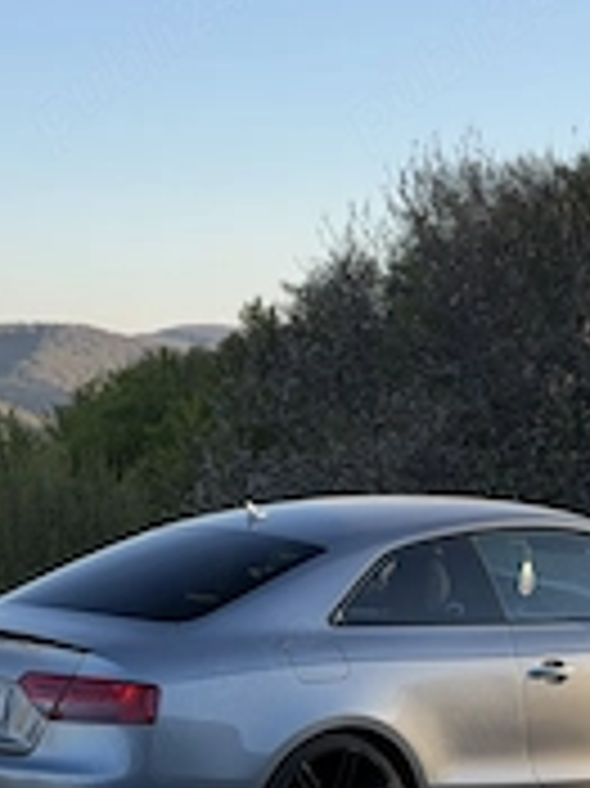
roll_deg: -1.3
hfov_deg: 13.4
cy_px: 450
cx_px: 333
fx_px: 2503
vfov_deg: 17.9
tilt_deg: -0.8
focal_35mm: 110
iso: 64
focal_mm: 6.76
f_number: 1.78
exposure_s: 1/1838
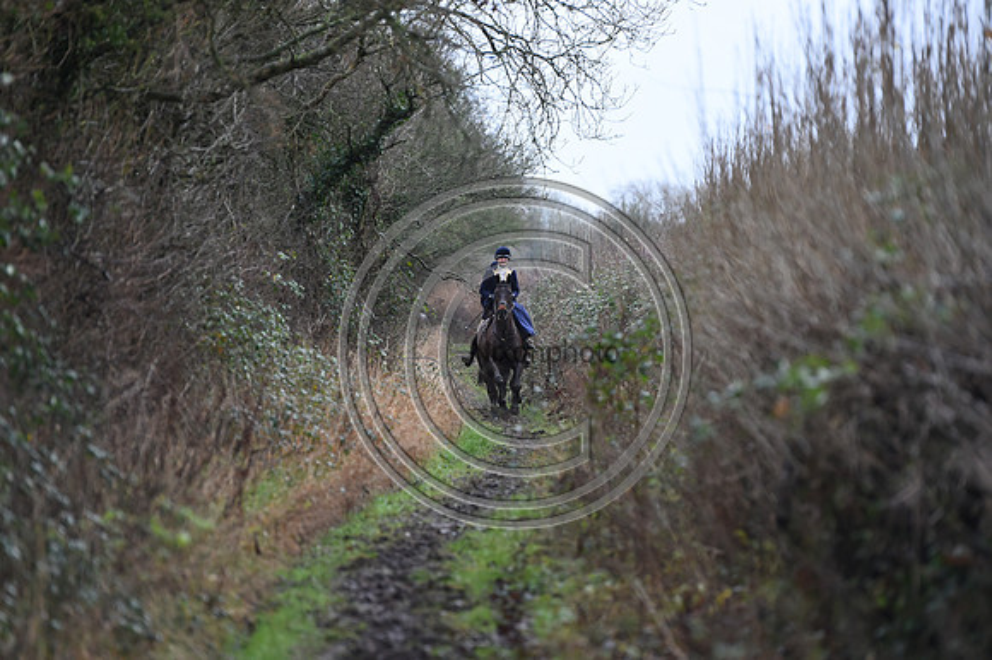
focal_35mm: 200
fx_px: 5508
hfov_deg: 10.3
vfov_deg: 6.9
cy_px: 330
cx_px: 496
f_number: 3.5
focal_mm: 200
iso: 1600
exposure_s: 1/1250
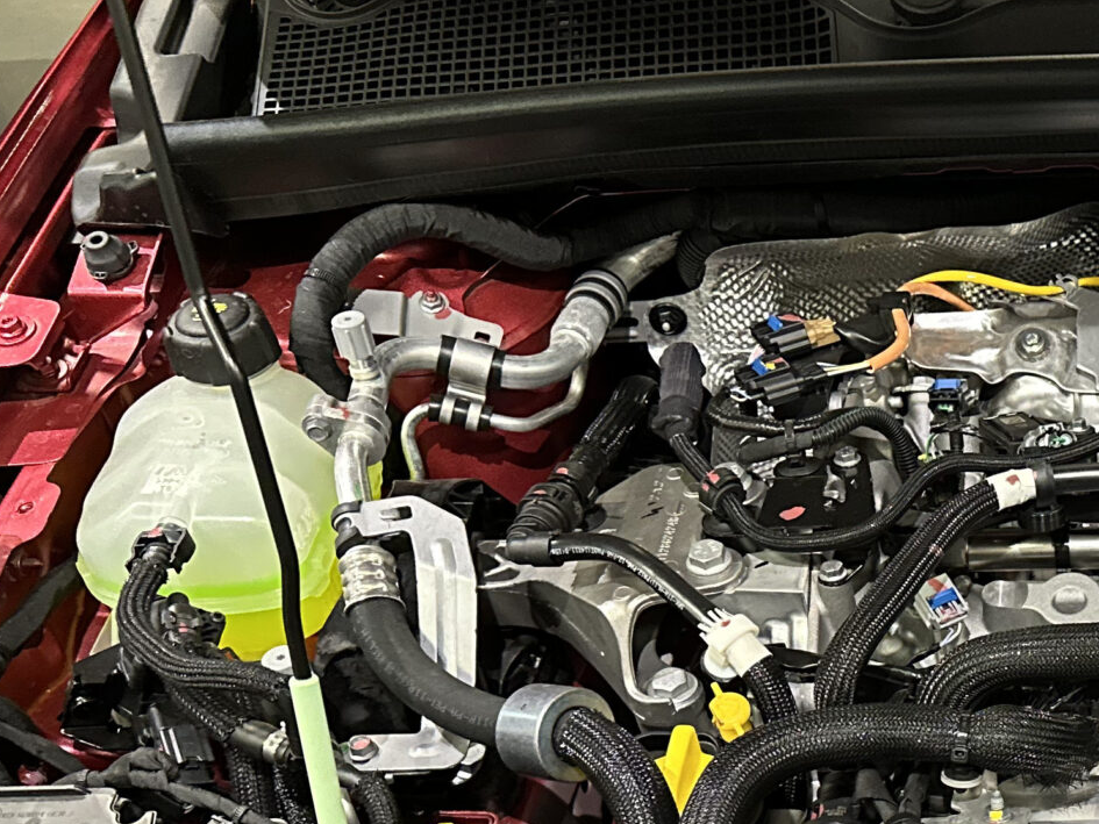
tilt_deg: -42.5
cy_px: 705
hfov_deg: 26.6
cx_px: 1304
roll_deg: +2.0
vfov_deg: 22.2
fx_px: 2064
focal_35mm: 65
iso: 800
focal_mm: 6.86
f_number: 1.78
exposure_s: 1/60
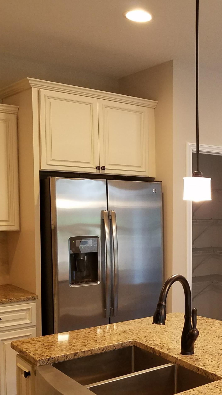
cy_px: 218
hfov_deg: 24.6
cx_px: 249
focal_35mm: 45
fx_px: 471
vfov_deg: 45.4
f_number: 1.7
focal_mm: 4.2
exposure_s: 1/60
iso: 200
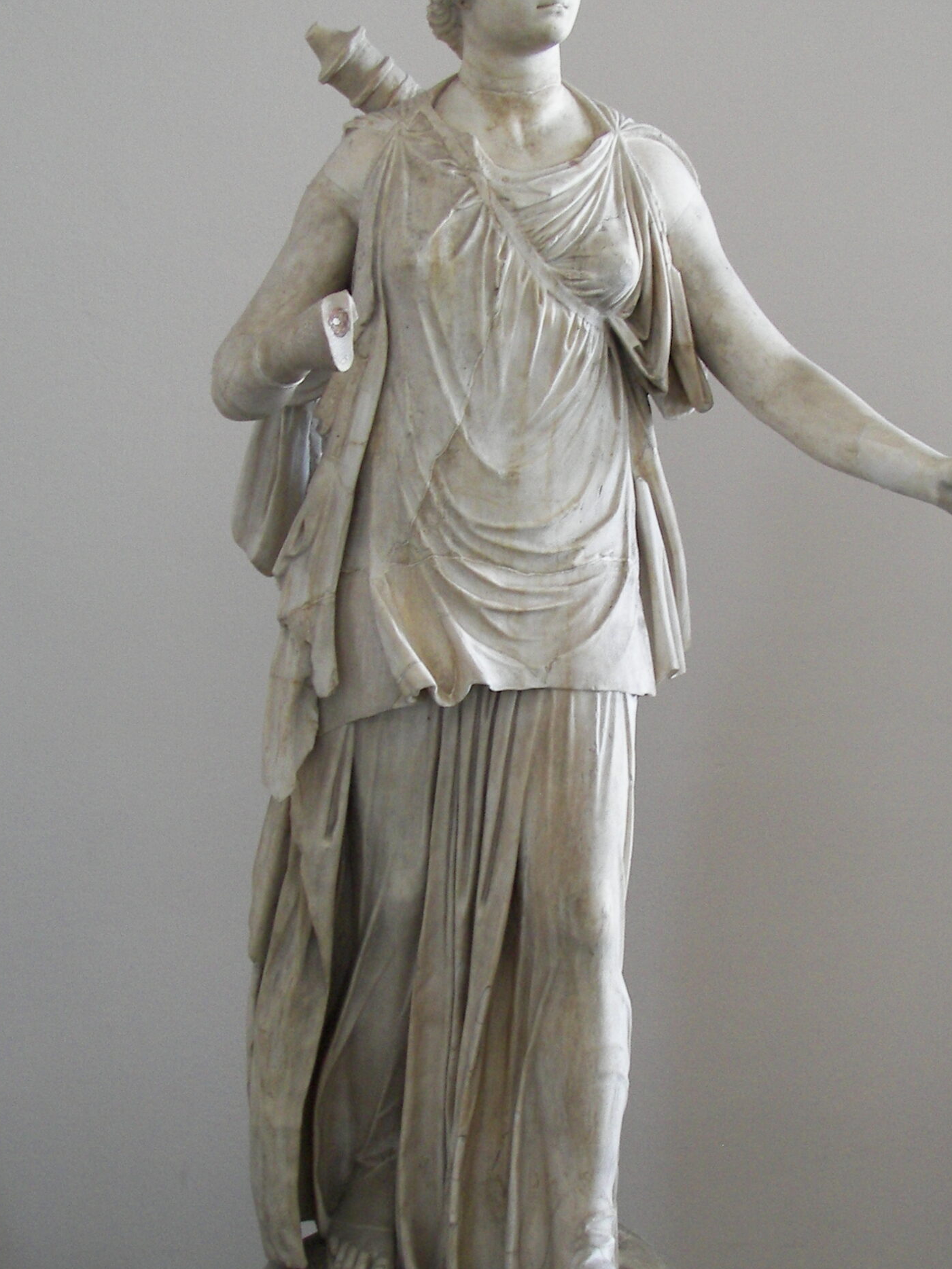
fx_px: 2714
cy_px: 657
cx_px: 610
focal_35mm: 74
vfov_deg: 26.3
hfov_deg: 19.9
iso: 125
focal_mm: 8.9
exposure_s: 1/30
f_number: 2.8
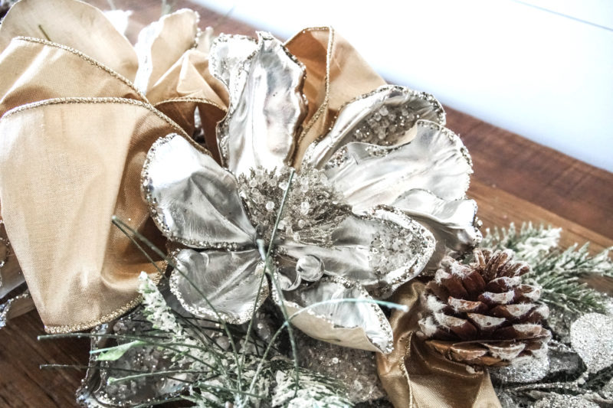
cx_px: 306
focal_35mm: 48
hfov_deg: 41.1
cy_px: 204
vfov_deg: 28.1
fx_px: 817
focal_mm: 32
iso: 5000
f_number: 6.3
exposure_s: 1/125
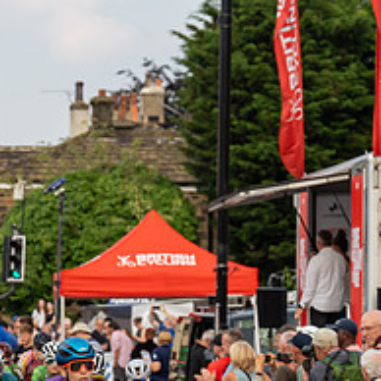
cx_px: -112
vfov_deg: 6.5
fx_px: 3325
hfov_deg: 6.5
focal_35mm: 267
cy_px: 356
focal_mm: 105
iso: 500
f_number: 5
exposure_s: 1/1250
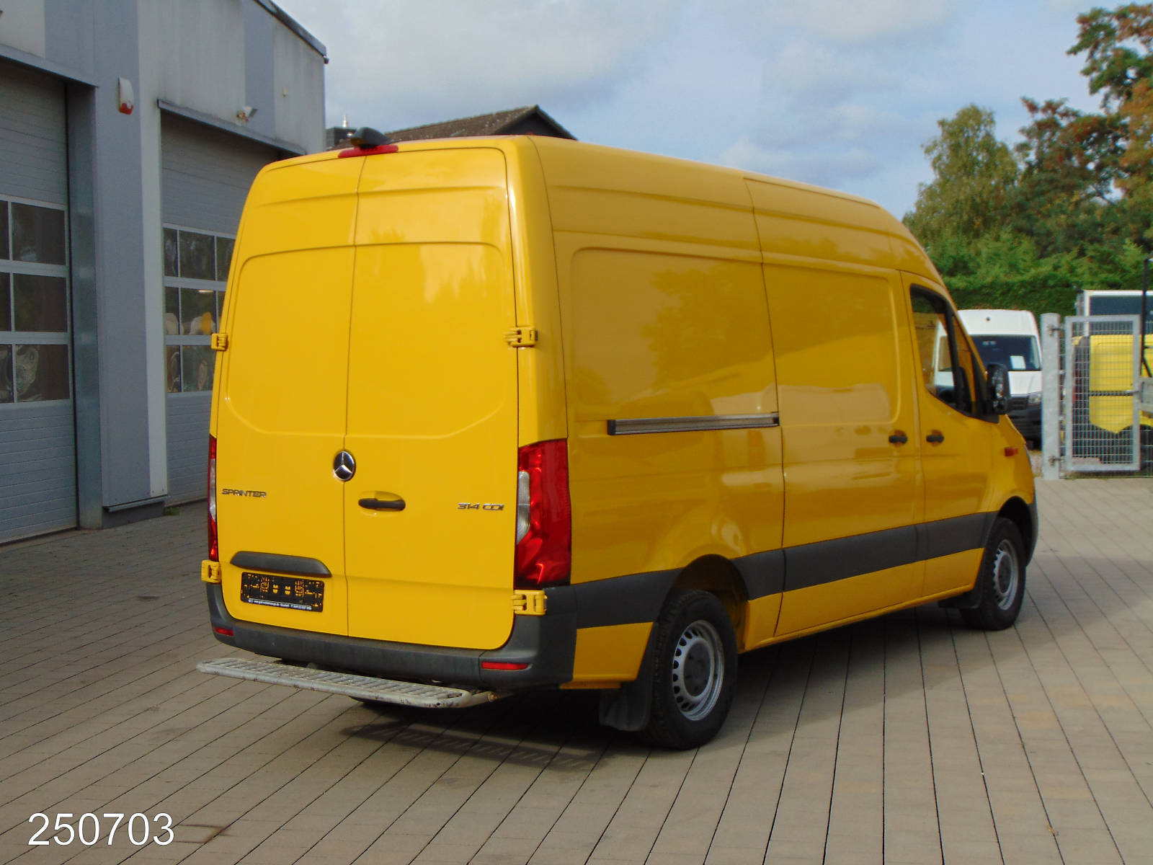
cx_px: 576
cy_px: 432
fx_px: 1665
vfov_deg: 29.1
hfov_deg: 38.2
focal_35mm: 50
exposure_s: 1/640
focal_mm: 9
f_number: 3.5
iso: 80
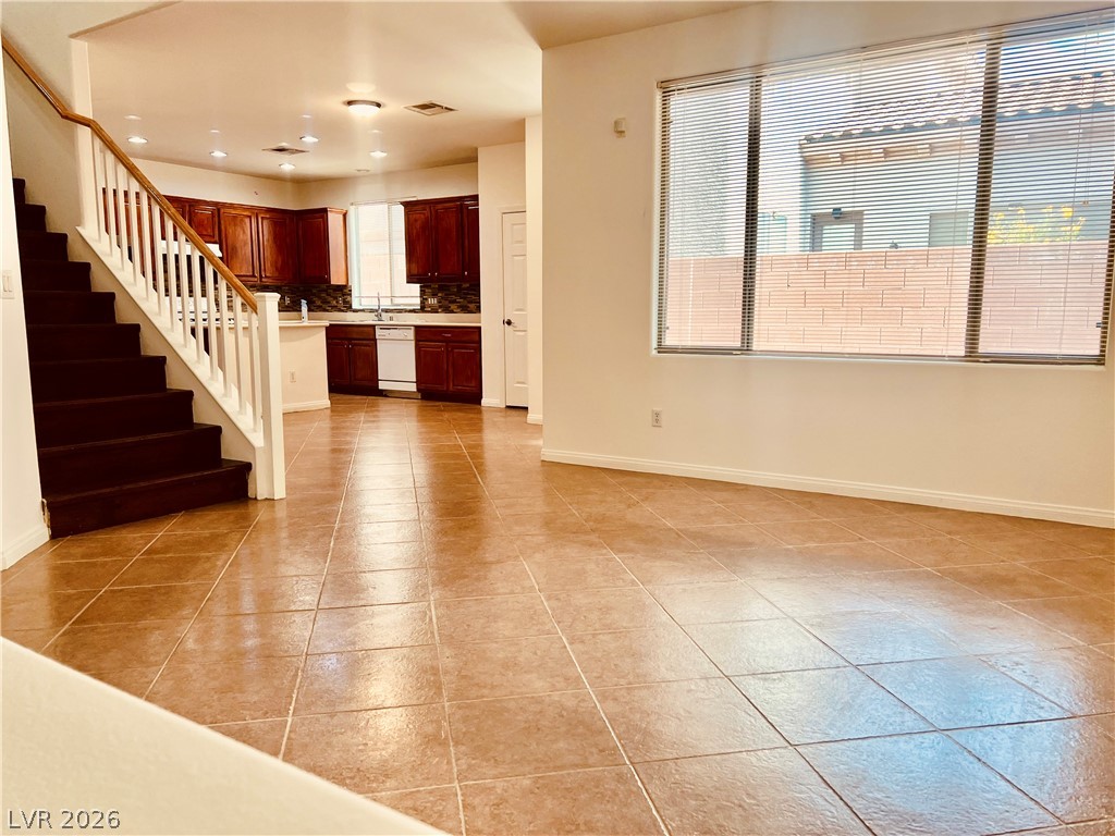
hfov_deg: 67.3
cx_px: 558
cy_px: 418
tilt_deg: -8.7
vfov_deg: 53.1
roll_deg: -0.2
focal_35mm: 26
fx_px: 837
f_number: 1.5
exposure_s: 1/120
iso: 100
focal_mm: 5.7
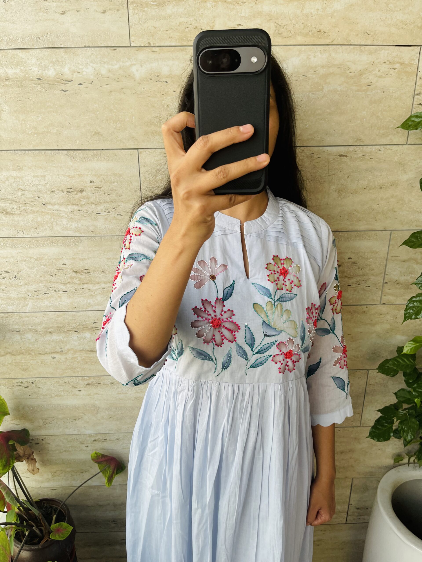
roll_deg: +0.1
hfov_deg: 54.9
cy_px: 281
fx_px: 406
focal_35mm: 25
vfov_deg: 69.4
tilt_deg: -23.1
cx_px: 211
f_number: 1.6
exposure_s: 1/273
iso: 32
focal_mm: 5.1
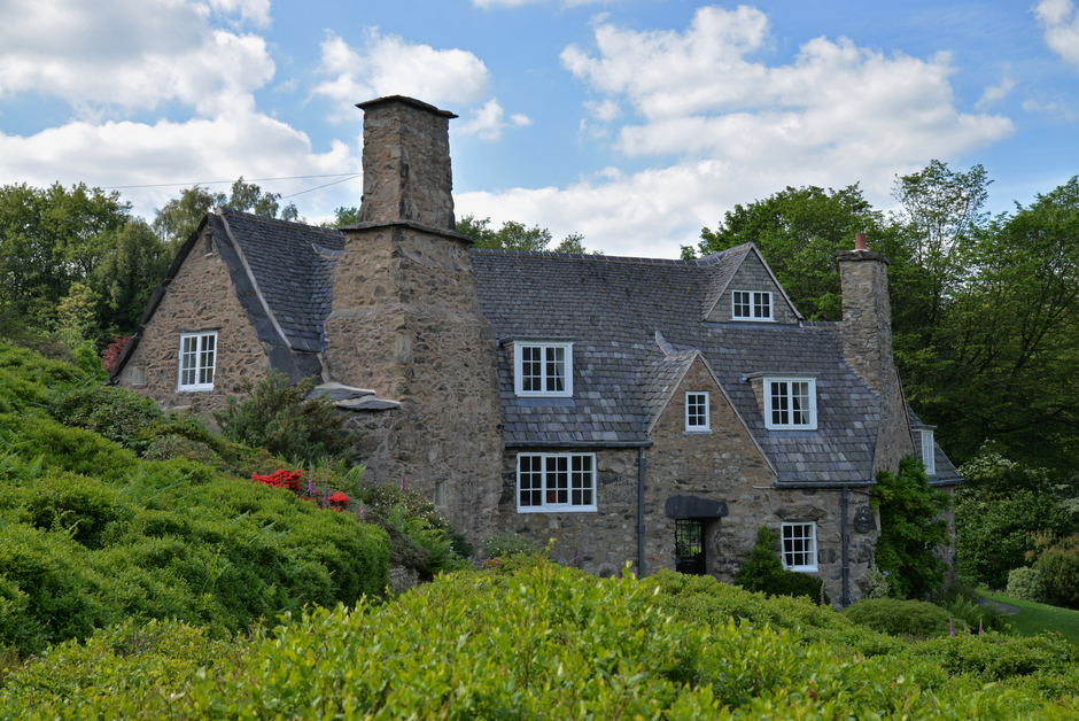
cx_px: 540
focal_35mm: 48
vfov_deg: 28.1
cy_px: 360
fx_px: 1439
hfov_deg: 41.1
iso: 200
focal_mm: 48
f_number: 11
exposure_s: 1/160
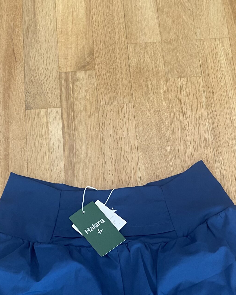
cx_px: 124
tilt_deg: -74.0
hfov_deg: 29.7
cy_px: 259
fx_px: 445
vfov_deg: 34.8
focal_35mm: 51
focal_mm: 4.25
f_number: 1.8
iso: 200
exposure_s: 1/50
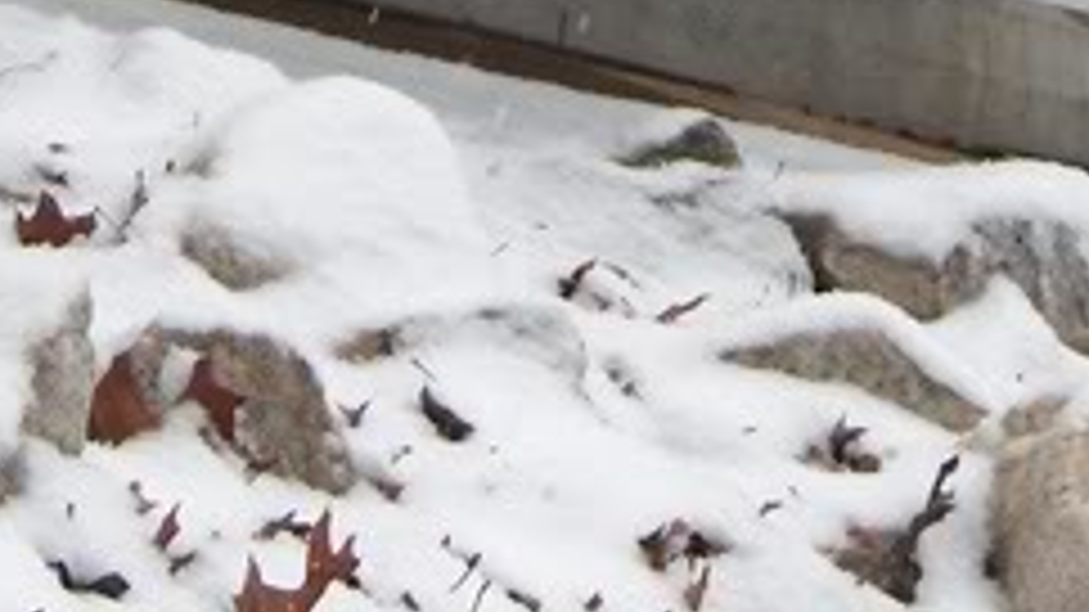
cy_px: -549
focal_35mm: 198
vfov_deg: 6.0
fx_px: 5716
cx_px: 880
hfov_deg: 10.8
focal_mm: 11.4
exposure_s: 1/153
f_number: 3.2
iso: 100
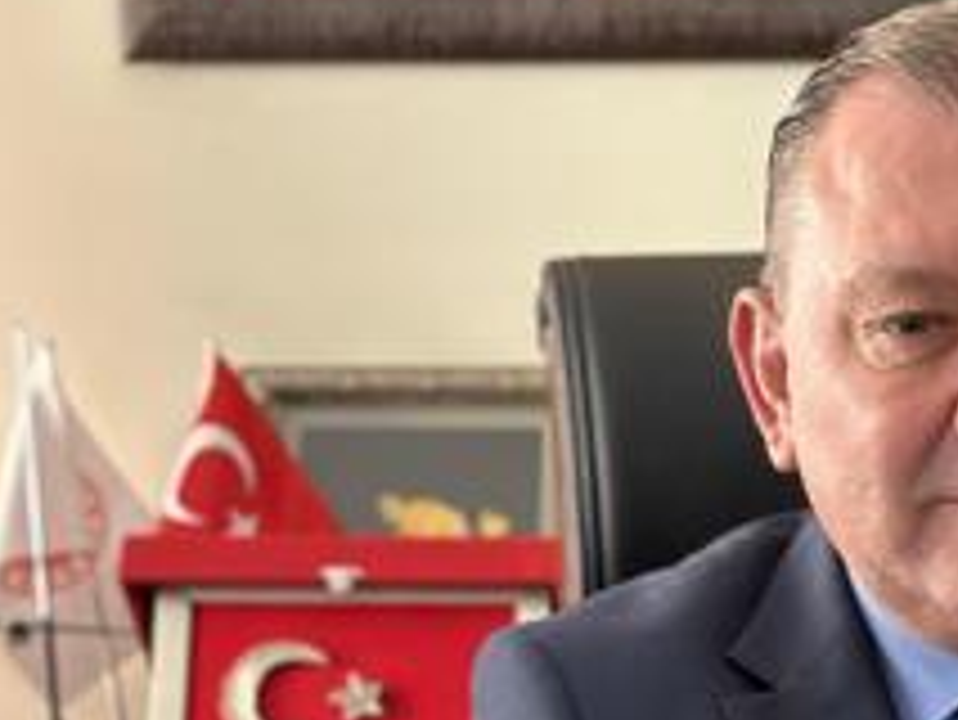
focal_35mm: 123
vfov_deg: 11.8
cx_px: 998
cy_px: 860
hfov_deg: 15.7
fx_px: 3406
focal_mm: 6.86
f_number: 1.78
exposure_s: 1/50
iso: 160
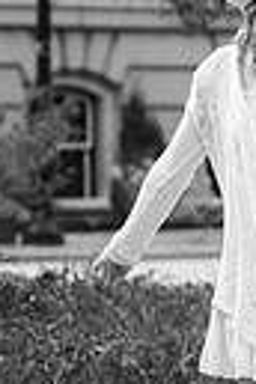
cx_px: 769
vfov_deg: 4.3
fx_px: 5162
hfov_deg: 2.8
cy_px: 287
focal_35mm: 484
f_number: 4
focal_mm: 94
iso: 100
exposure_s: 1/500
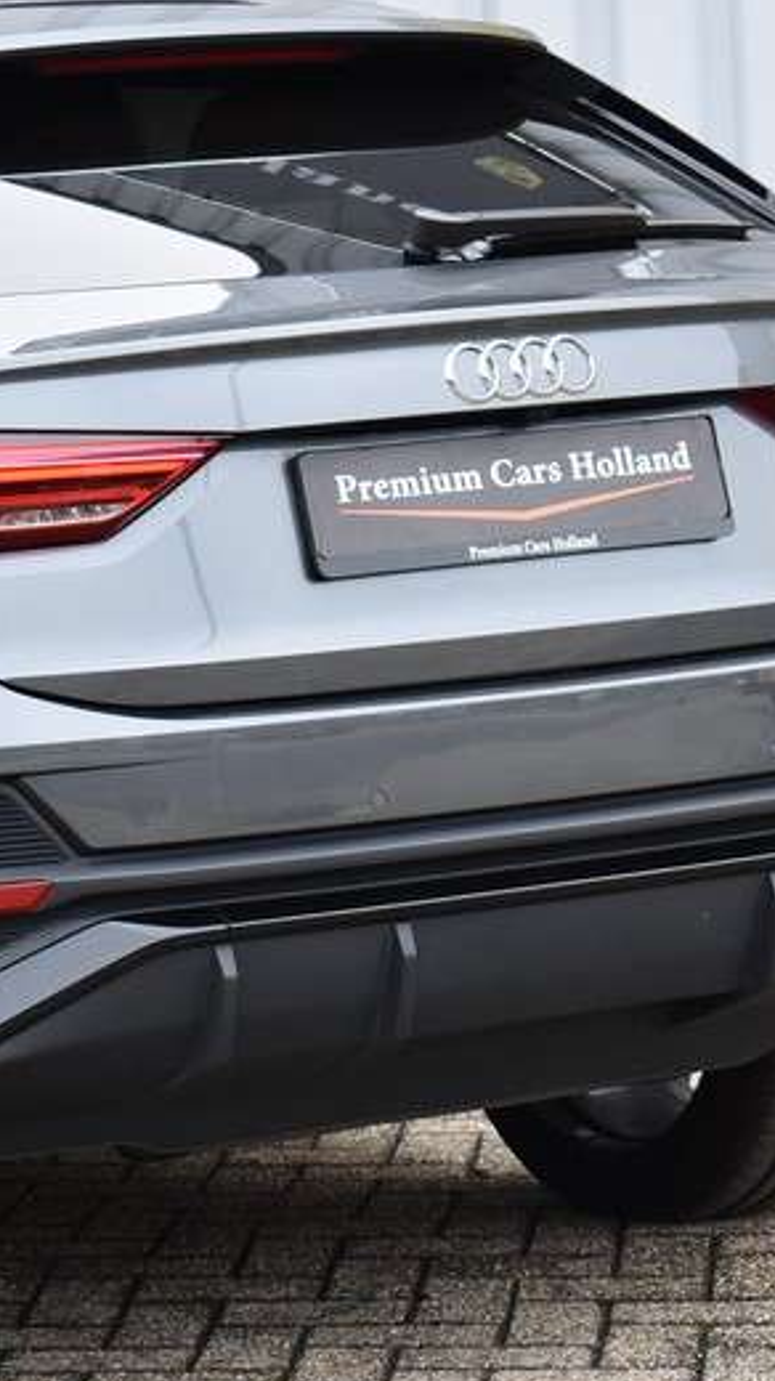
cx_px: -218
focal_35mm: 161
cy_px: 542
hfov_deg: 7.5
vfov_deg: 13.4
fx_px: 5889
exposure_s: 1/250
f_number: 8
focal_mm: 52
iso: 400
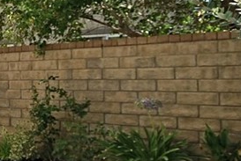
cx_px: -121
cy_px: 71
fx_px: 415
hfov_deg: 24.8
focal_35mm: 62
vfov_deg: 22.0
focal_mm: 11
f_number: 6.3
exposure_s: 1/160
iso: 100
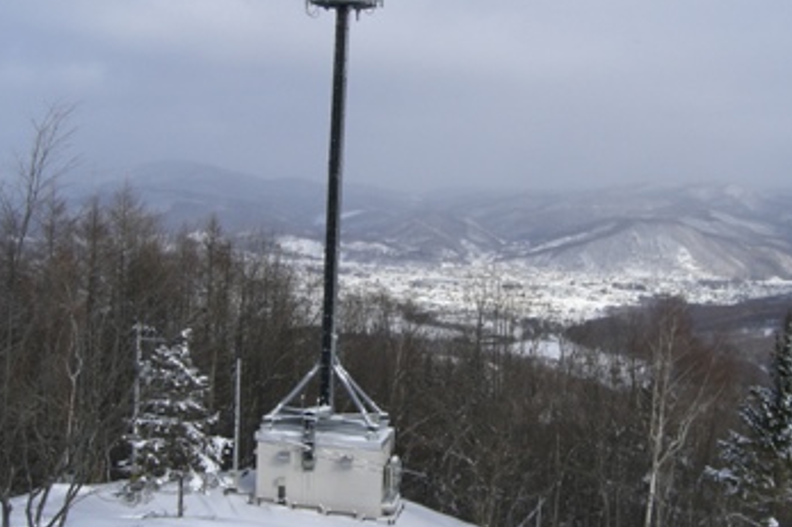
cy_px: 224
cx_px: 459
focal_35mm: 51
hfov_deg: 38.8
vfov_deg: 26.4
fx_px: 1121
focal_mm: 6.2
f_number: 4.3
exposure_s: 1/800
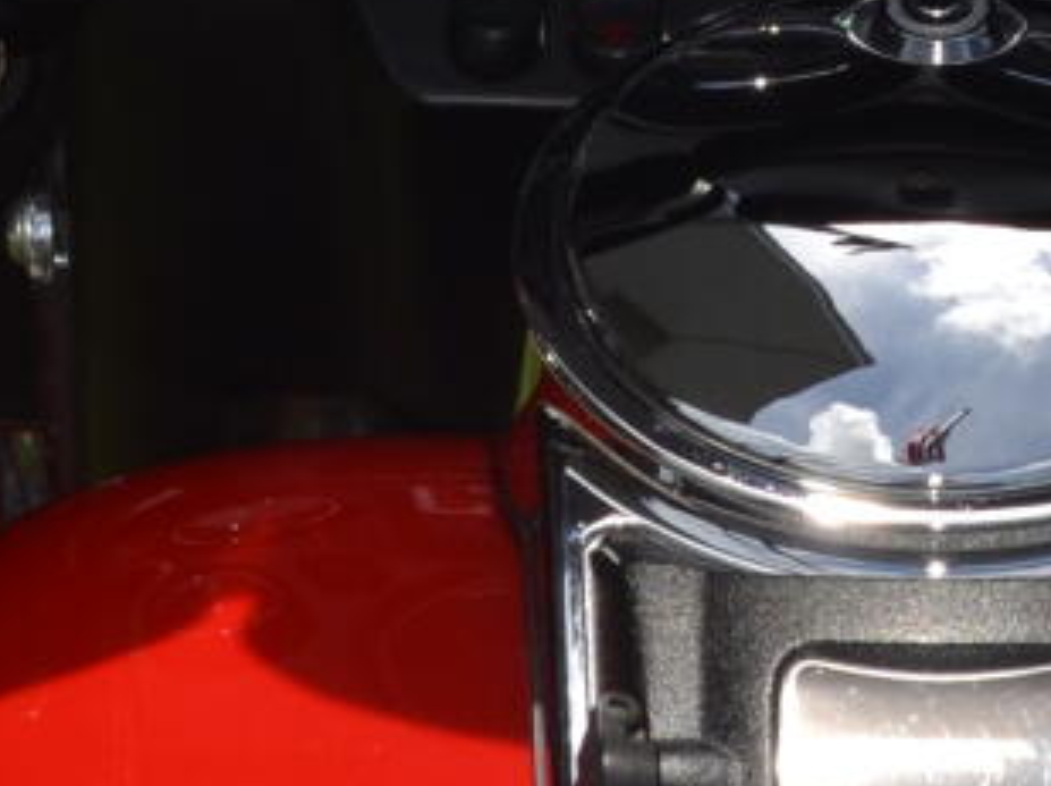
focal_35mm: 243
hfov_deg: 8.1
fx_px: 7369
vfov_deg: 6.1
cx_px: 973
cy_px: -15
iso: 100
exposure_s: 1/200
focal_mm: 26
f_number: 10
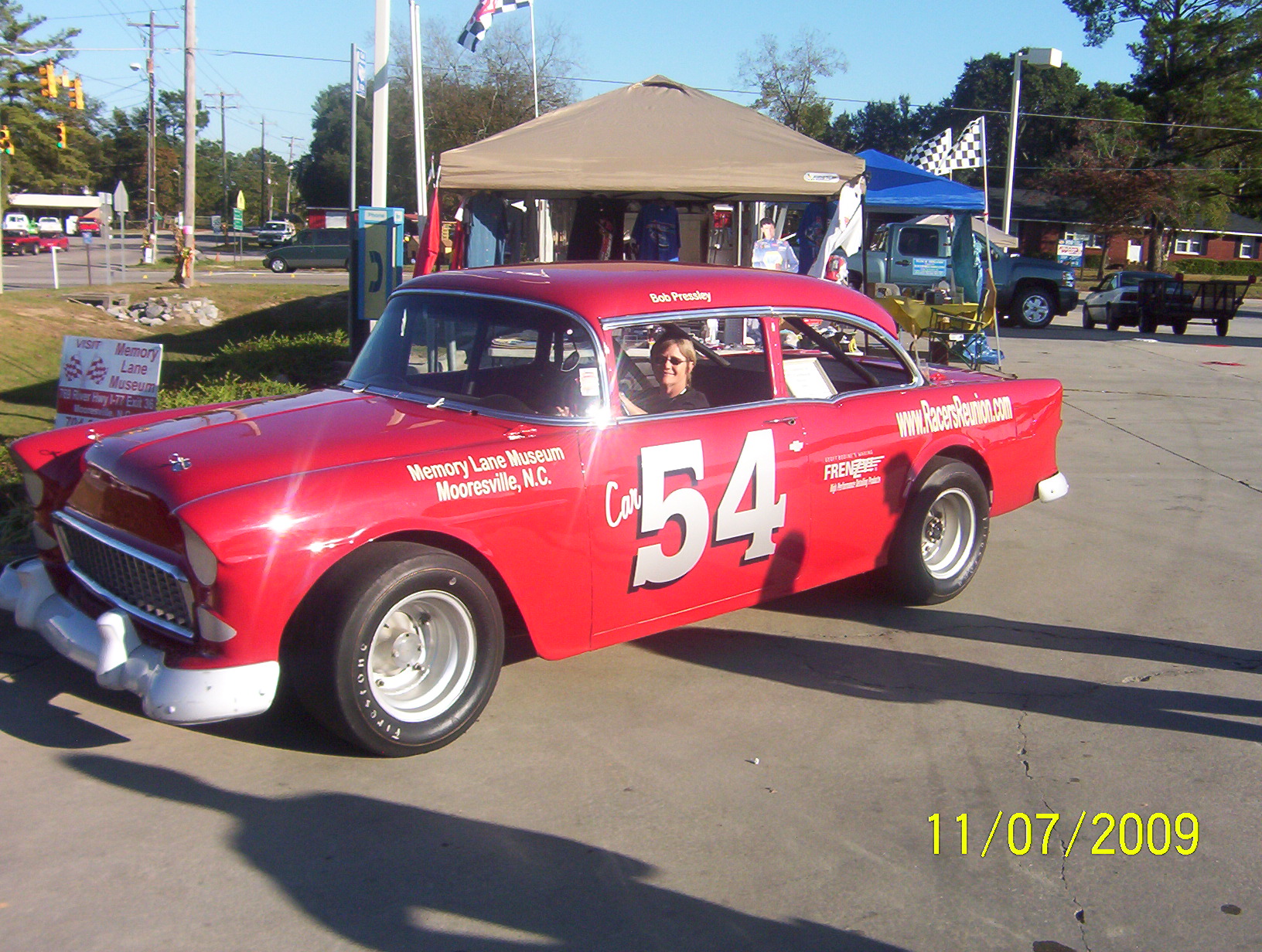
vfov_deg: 39.8
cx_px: 631
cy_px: 476
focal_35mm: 36
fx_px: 1316
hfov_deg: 51.2
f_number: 5.24
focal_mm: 5.54
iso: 100
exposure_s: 1/539
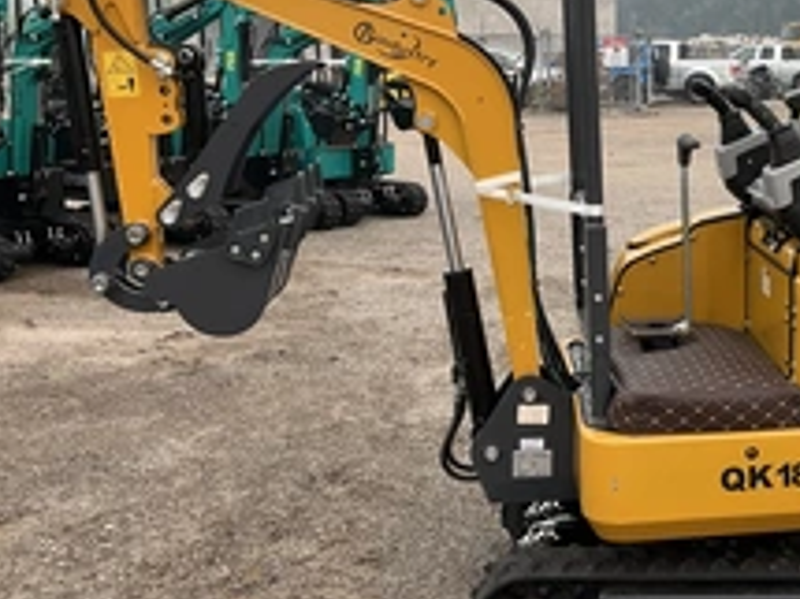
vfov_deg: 26.9
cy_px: 223
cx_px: 647
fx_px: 1247
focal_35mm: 54
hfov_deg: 34.4
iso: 20
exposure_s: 1/161
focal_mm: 3
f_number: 1.8
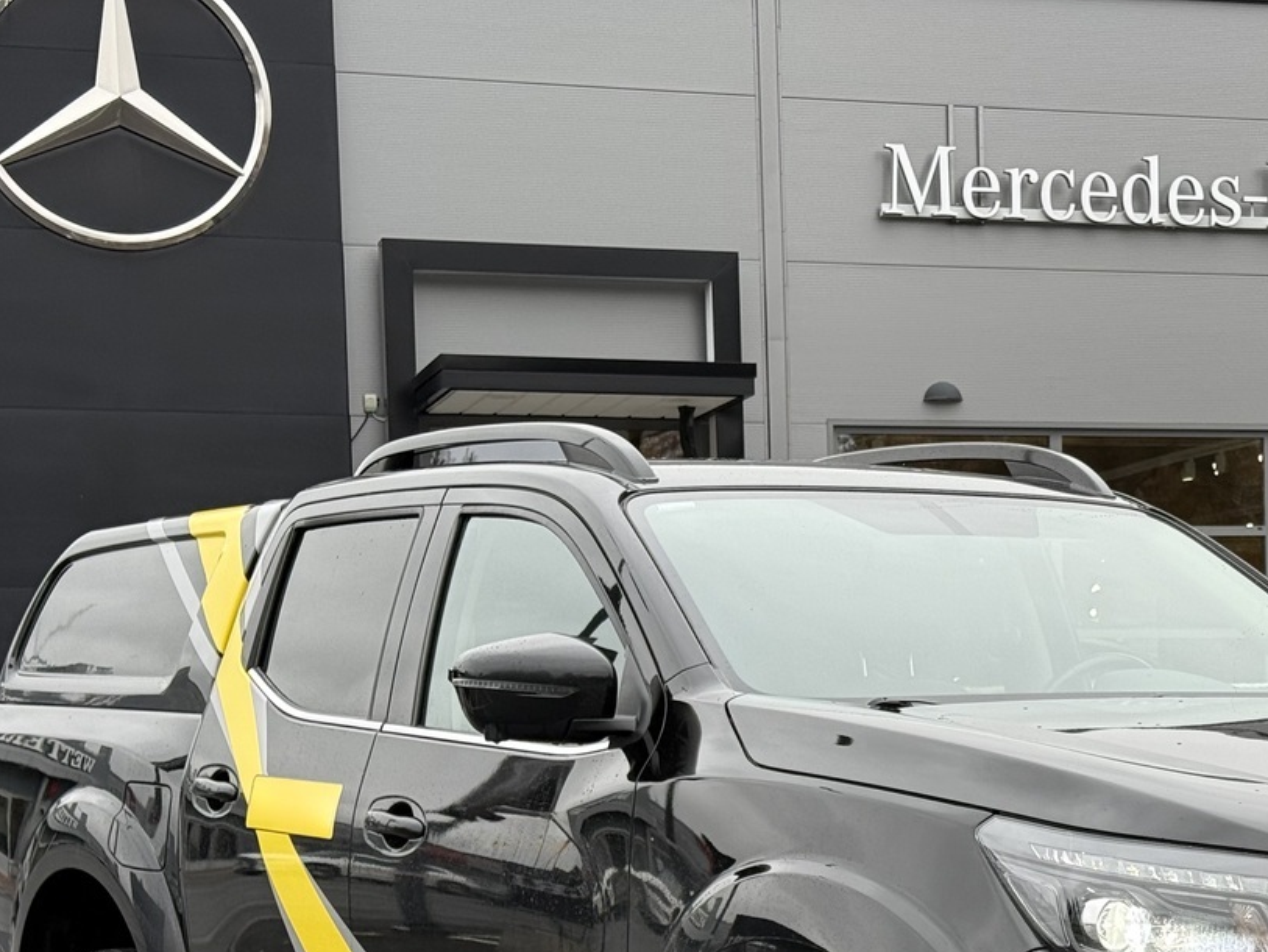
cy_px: 818
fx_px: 3114
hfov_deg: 22.7
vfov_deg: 17.2
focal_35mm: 85
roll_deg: +1.8
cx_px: 992
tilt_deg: -0.8
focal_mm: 6.76
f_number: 1.78
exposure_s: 1/460
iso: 64
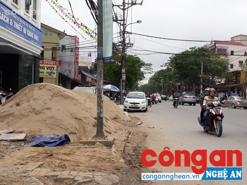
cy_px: 92
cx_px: 124
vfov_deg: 51.4
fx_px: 193
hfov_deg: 65.3
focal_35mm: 27
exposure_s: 1/943
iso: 40
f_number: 1.9
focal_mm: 3.6
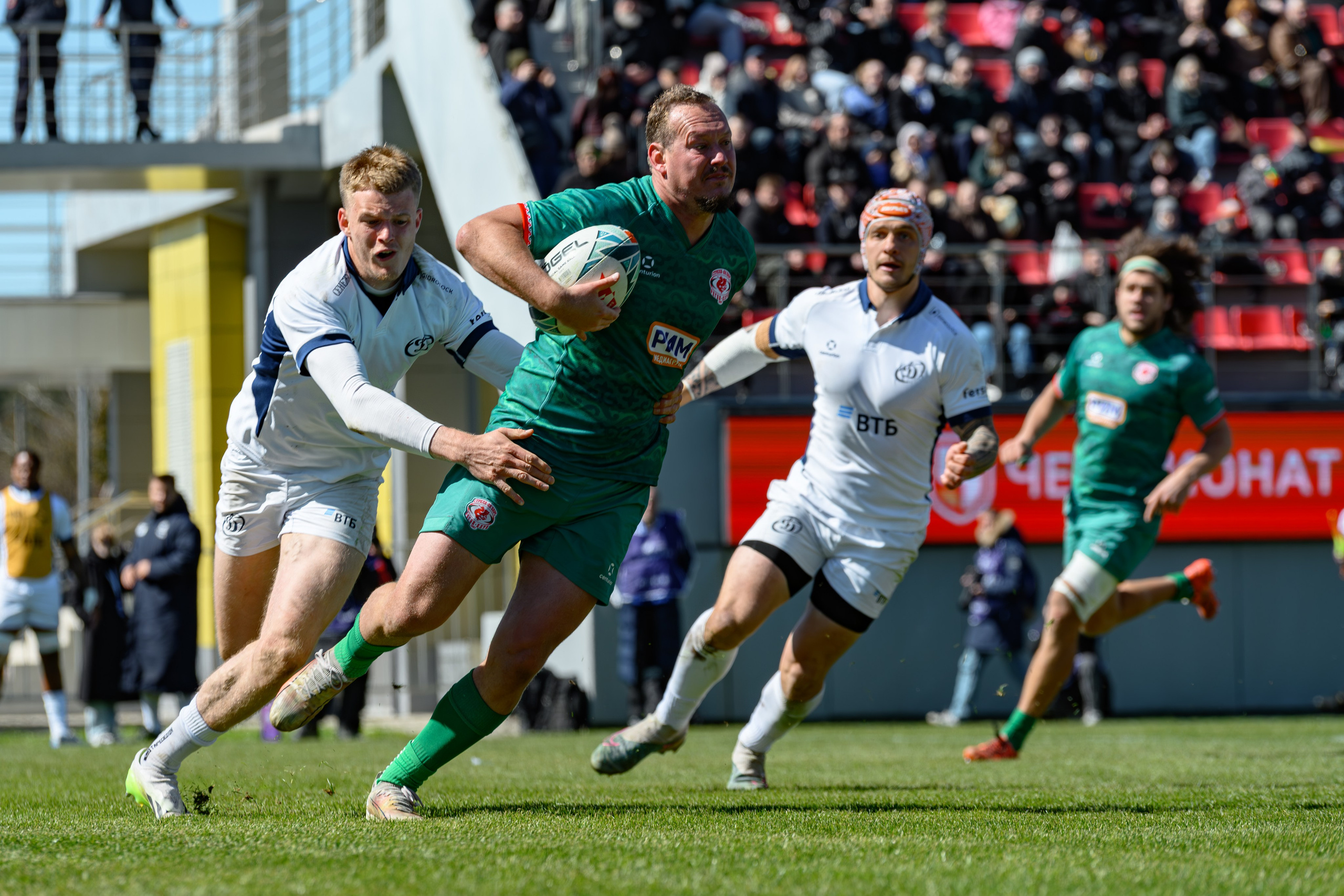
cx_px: 620
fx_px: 8045
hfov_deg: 9.5
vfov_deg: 6.4
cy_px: 425
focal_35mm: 215
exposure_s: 1/1250
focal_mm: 200
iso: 160
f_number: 5.6
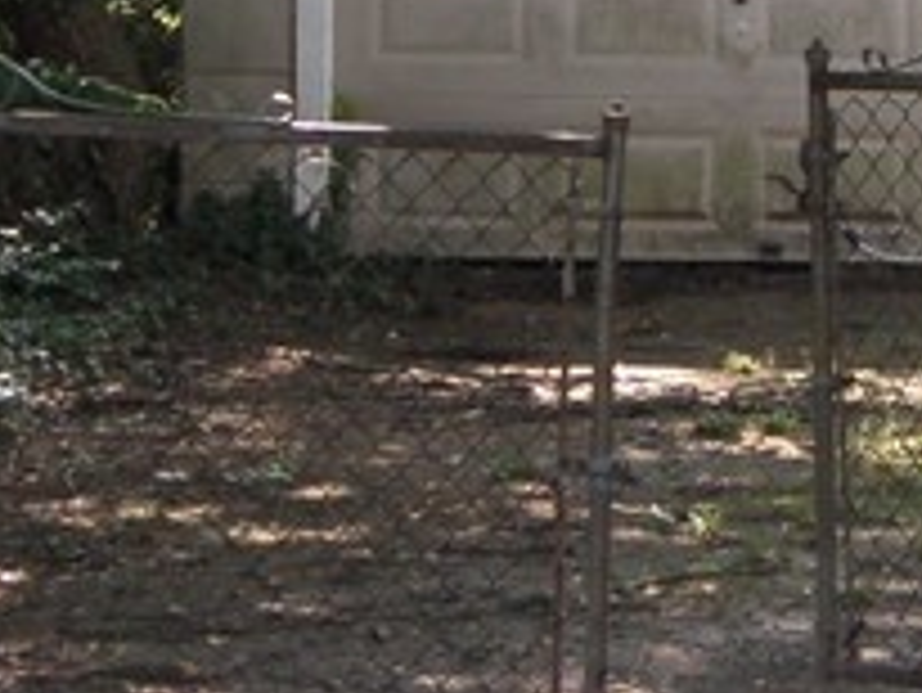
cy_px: -130
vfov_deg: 7.6
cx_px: 1061
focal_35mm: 195
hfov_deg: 10.0
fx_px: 5197
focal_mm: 6.97
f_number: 3.3
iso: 64
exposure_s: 1/50
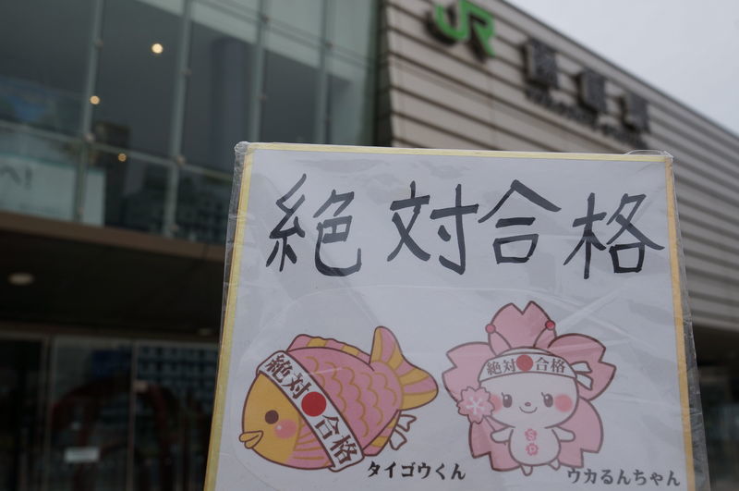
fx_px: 738
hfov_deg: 53.2
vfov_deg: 36.8
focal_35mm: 36
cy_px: 246
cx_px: 370
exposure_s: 1/400
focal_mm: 24
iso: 100
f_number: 9
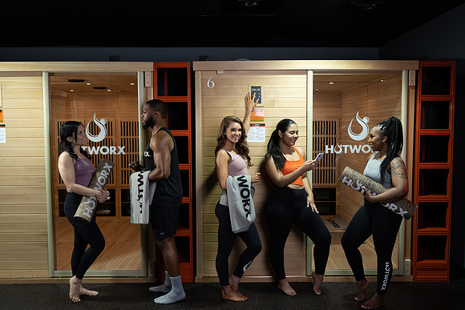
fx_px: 452
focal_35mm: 35
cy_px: 155
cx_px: 232
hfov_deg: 54.4
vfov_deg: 37.9
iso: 640
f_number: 4.5
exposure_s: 1/125
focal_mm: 35
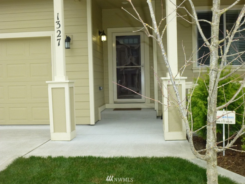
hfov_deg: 45.8
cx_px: 120
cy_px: 91
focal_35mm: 41
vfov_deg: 35.2
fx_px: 290
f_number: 3.7
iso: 400
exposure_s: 1/400
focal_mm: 6.9
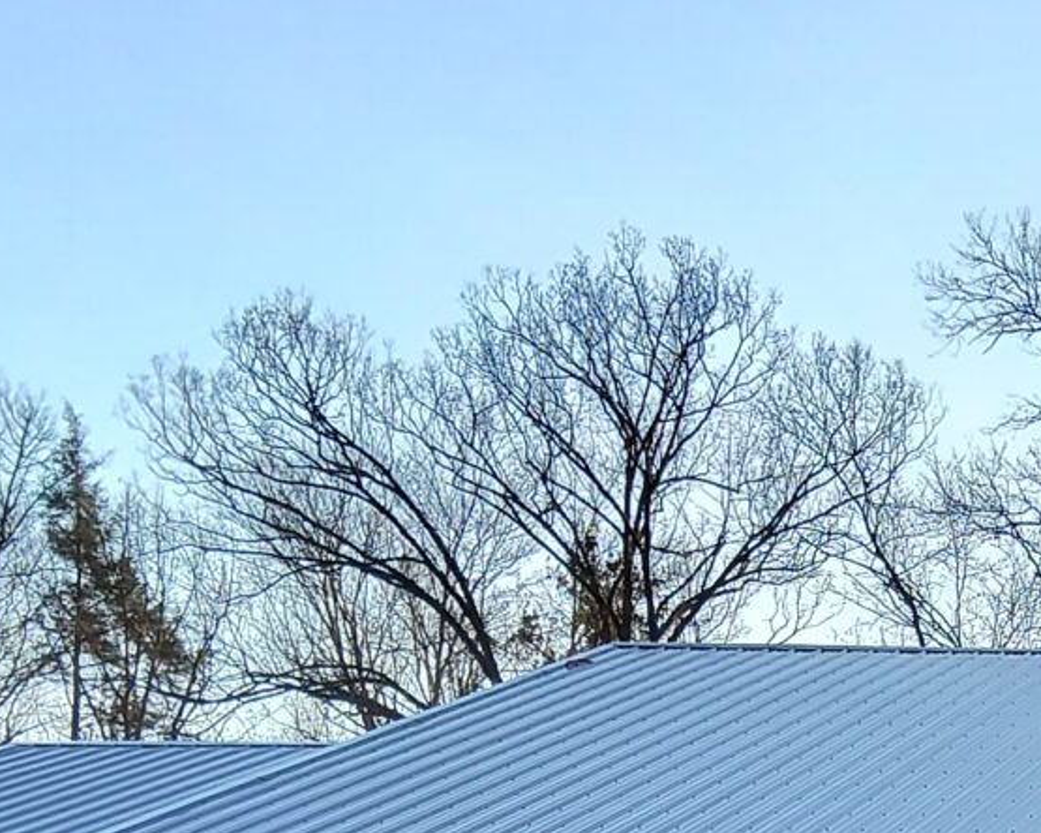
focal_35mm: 117
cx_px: 1270
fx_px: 3605
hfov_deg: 15.8
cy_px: 1300
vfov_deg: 12.4
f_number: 2
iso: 50
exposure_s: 1/439
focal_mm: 3.08
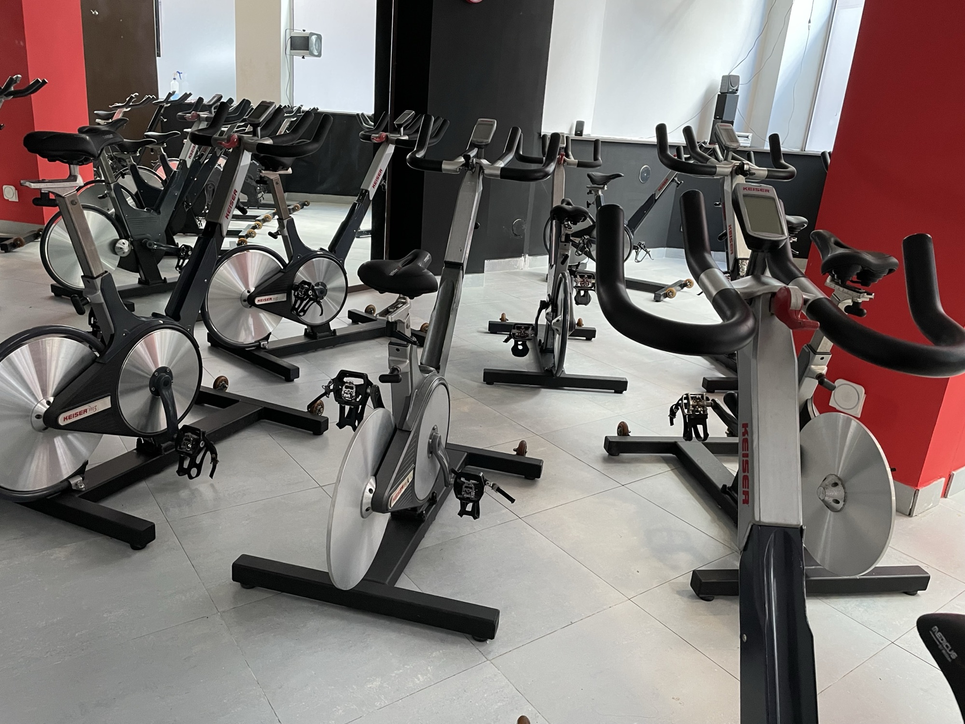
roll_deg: -4.7
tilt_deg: -19.1
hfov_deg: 67.3
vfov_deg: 53.1
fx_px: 725
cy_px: 362
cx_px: 482
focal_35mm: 26
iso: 320
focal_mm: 4.2
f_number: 1.6
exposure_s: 1/50
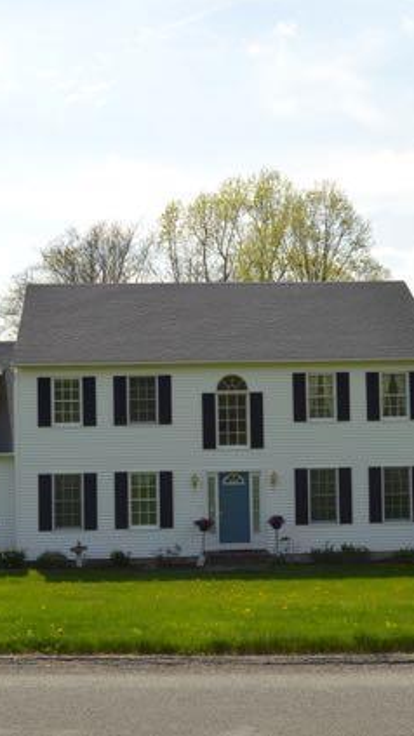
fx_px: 1112
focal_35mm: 57
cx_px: 204
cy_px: 367
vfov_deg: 36.6
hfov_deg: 21.1
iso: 100
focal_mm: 24
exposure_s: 1/200
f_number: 10
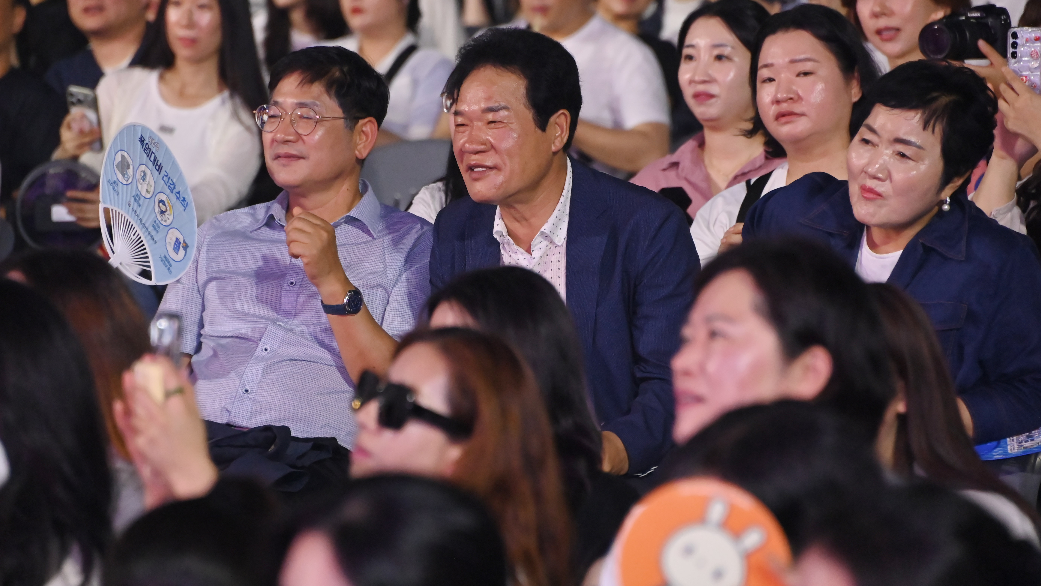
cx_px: 521
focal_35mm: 315
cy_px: 262
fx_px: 8695
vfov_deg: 3.9
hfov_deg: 6.9
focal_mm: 300
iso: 8000
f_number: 6.3
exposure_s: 1/250
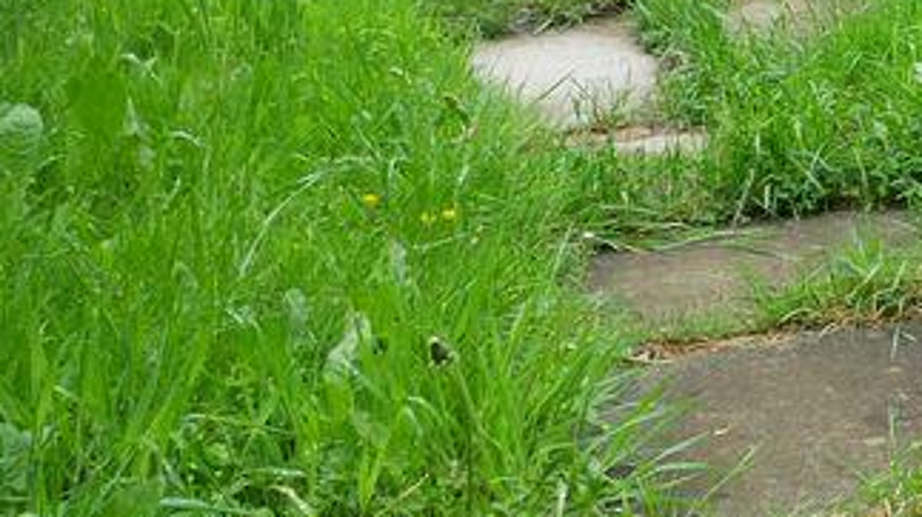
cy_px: -400
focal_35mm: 83
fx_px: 2027
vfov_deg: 13.2
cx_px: 1302
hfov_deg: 22.1
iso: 200
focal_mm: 12
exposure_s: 1/125
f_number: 3.5
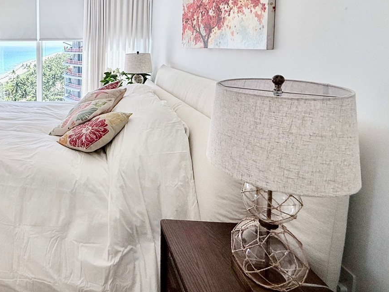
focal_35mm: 26
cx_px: 56
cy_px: 68
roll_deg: +0.5
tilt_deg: -4.7
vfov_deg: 50.5
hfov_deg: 59.5
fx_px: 292
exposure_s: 1/321
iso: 64
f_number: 2.2
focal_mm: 2.22
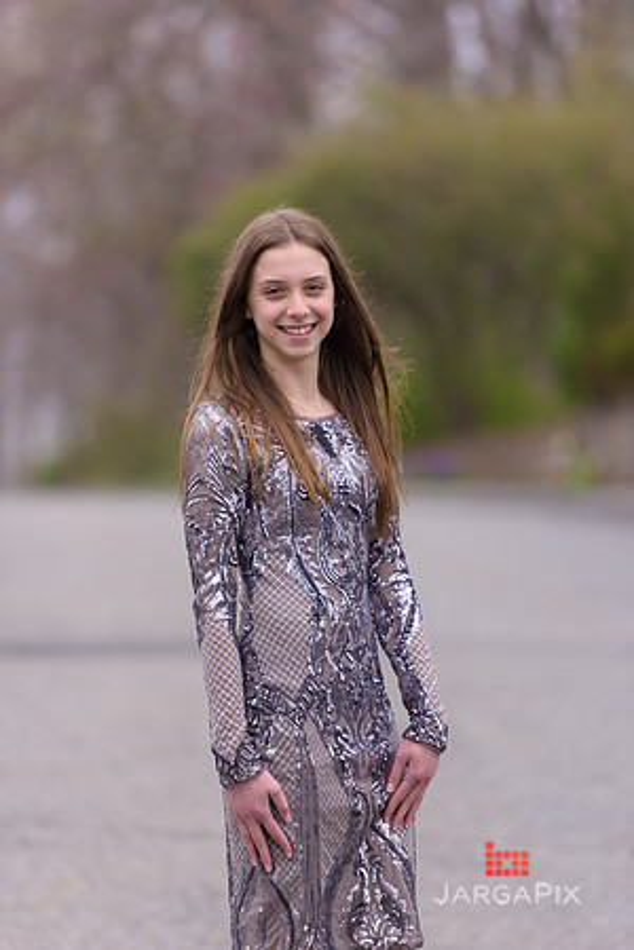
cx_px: 317
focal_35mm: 200
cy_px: 475
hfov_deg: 6.9
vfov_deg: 10.3
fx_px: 5283
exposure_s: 1/1000
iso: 400
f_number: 3.2
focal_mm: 200
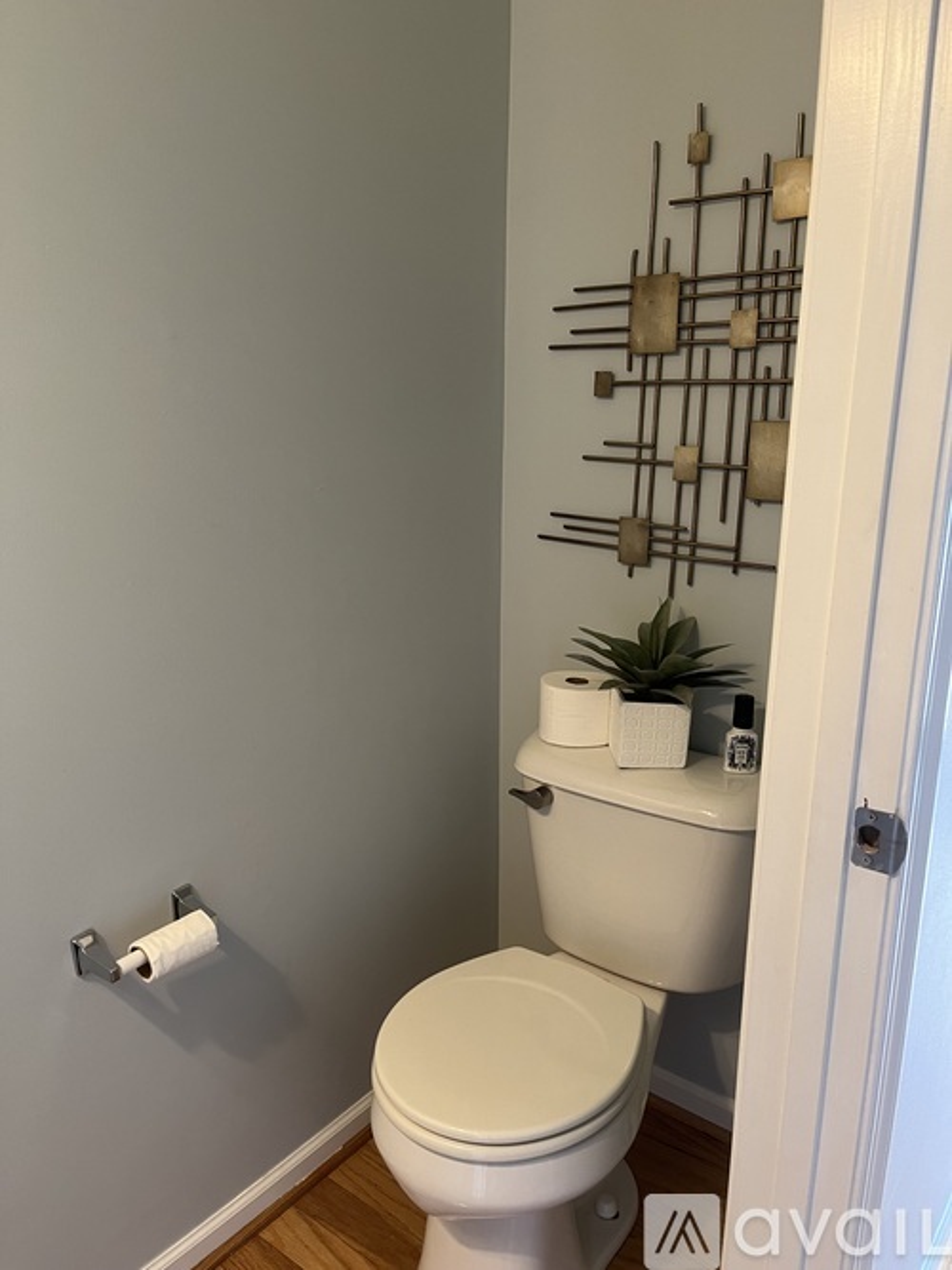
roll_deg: +0.1
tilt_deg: -13.7
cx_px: 476
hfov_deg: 53.0
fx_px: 954
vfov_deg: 67.3
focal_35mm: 26
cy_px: 635
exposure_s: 1/60
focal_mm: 5.1
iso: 100
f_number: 1.6
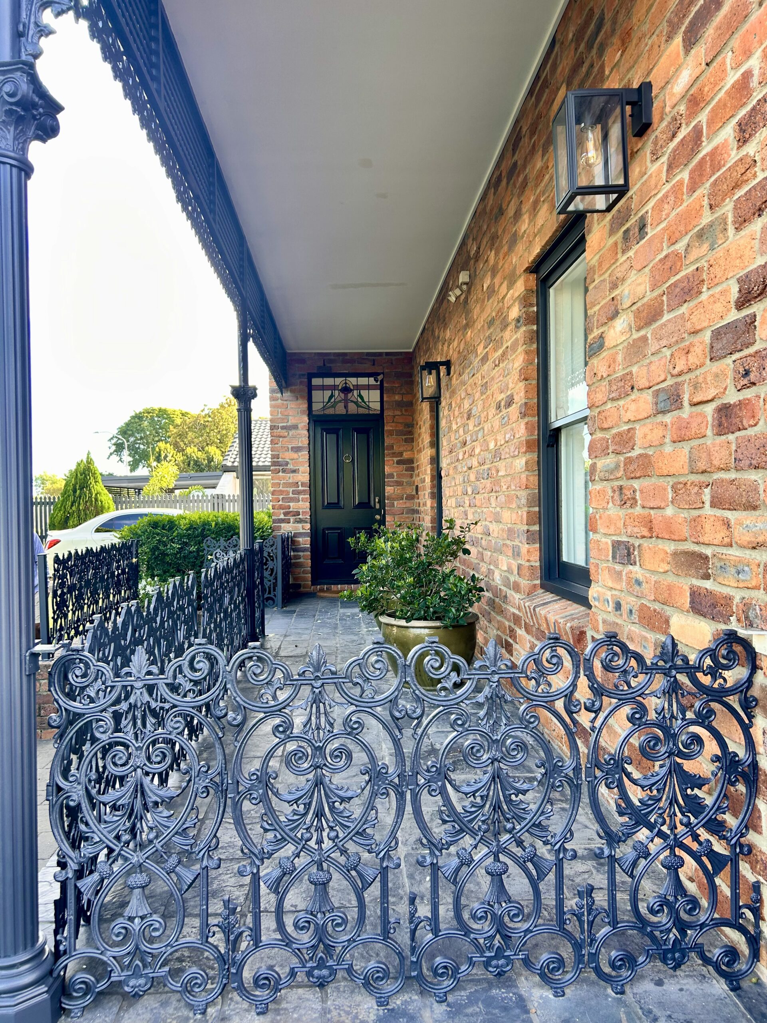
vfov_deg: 67.3
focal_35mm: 26
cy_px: 512
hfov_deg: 53.1
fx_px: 768
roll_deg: +1.3
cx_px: 384
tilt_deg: +0.3
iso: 32
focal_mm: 5.7
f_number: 1.5
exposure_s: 1/127
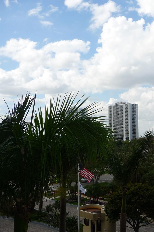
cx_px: 143
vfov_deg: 49.6
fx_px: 250
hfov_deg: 32.3
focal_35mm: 39
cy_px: 116
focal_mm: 4.7
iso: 100
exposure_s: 1/1000
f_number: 3.3
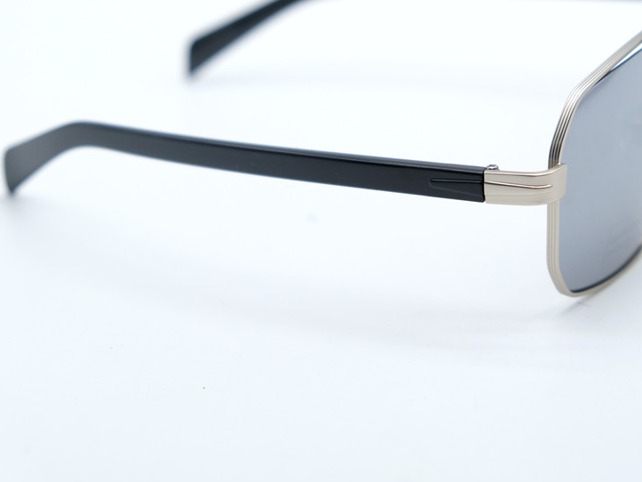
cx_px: 369
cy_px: 204
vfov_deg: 14.6
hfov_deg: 19.4
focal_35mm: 101
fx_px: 1873
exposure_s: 1/1000
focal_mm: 50.5
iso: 640
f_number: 4
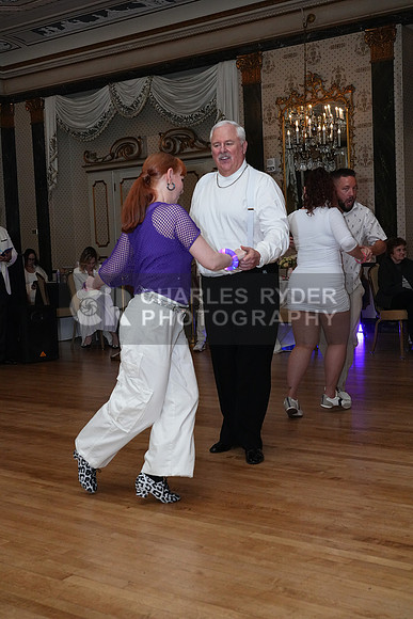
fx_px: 757
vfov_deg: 44.5
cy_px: 310
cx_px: 206
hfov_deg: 30.5
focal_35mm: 44
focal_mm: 44
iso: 5000
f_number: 5.6
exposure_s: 1/200
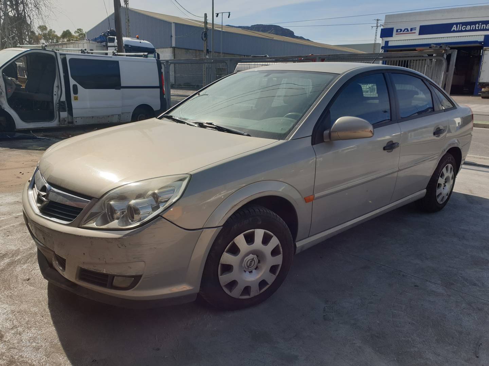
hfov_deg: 67.3
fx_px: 367
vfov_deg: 53.1
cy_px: 183
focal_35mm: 26
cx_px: 244
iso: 50
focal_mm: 4.3
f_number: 2.4
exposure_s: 1/1916
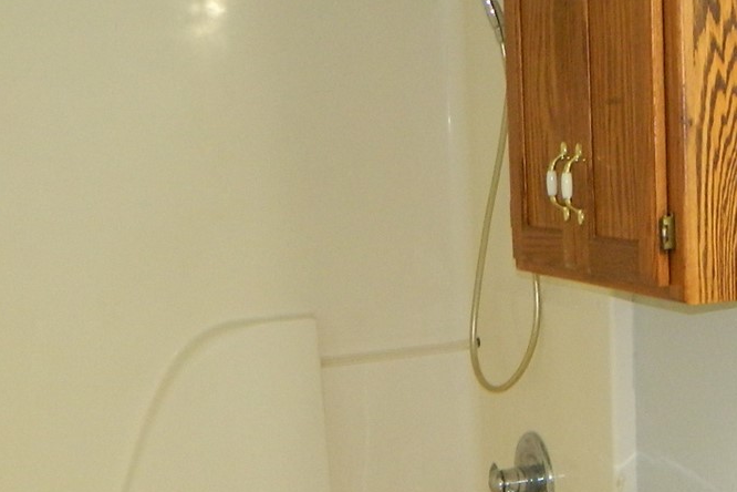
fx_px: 1535
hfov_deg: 25.4
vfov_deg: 18.2
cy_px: 230
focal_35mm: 75
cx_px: 776
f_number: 3.1
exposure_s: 1/30
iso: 200
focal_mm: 4.5
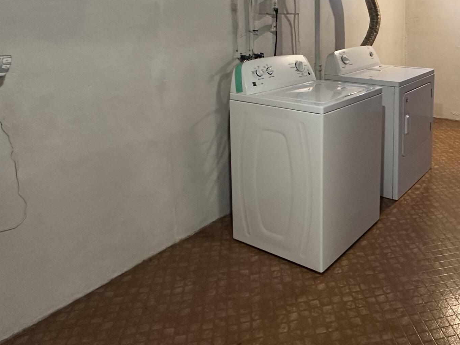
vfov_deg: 43.4
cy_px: 71
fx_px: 412
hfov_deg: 55.0
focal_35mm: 31
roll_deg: -0.2
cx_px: 356
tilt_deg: -8.3
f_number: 2.2
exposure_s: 1/60
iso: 250
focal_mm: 2.22
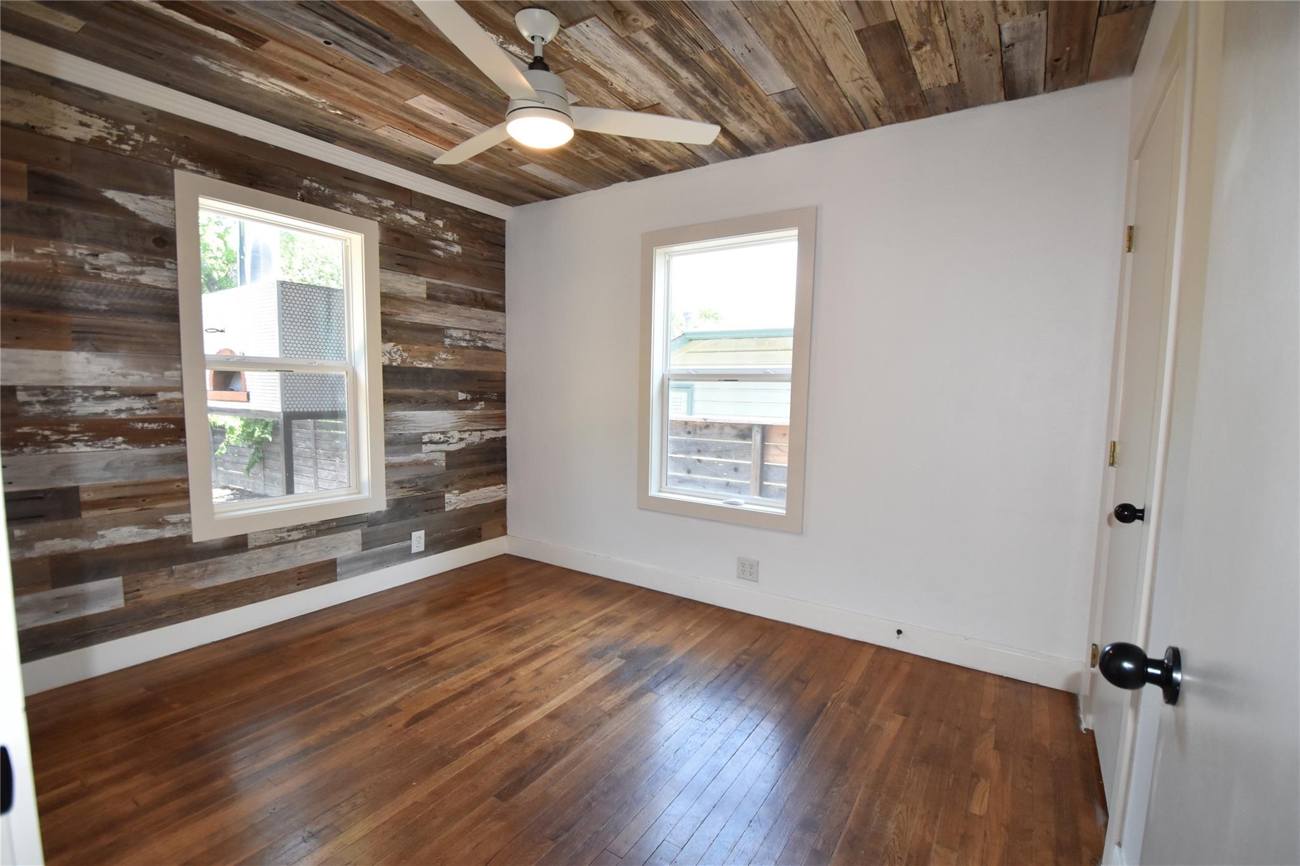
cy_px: 433
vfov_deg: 77.3
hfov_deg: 100.4
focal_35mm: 15
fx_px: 542
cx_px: 650
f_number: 3.5
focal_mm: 10
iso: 900
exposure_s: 1/200
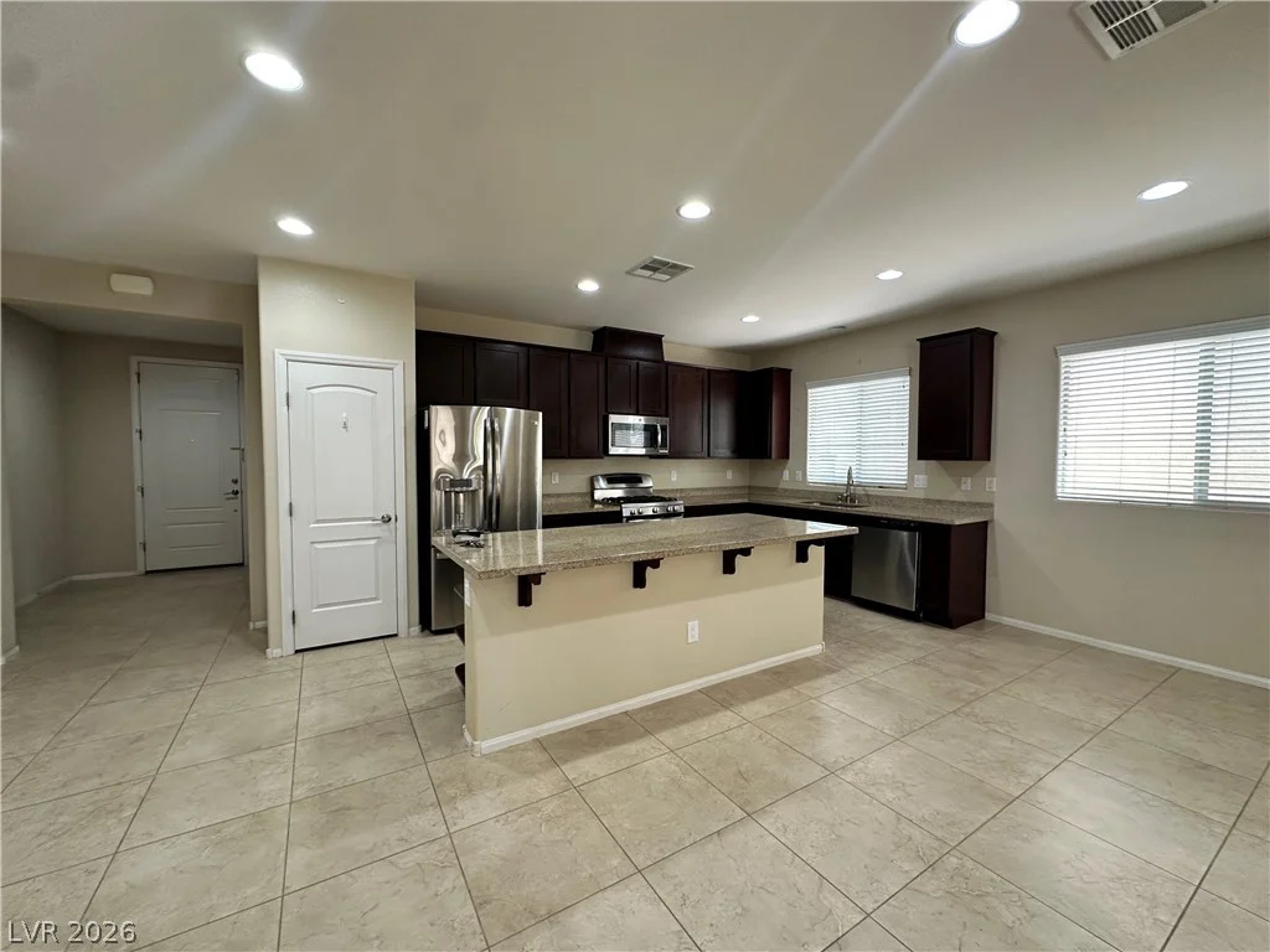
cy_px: 476
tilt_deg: -2.2
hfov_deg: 102.1
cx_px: 635
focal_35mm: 14
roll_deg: +0.3
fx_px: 514
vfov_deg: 85.7
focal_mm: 2.22
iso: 160
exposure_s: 1/60
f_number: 2.2
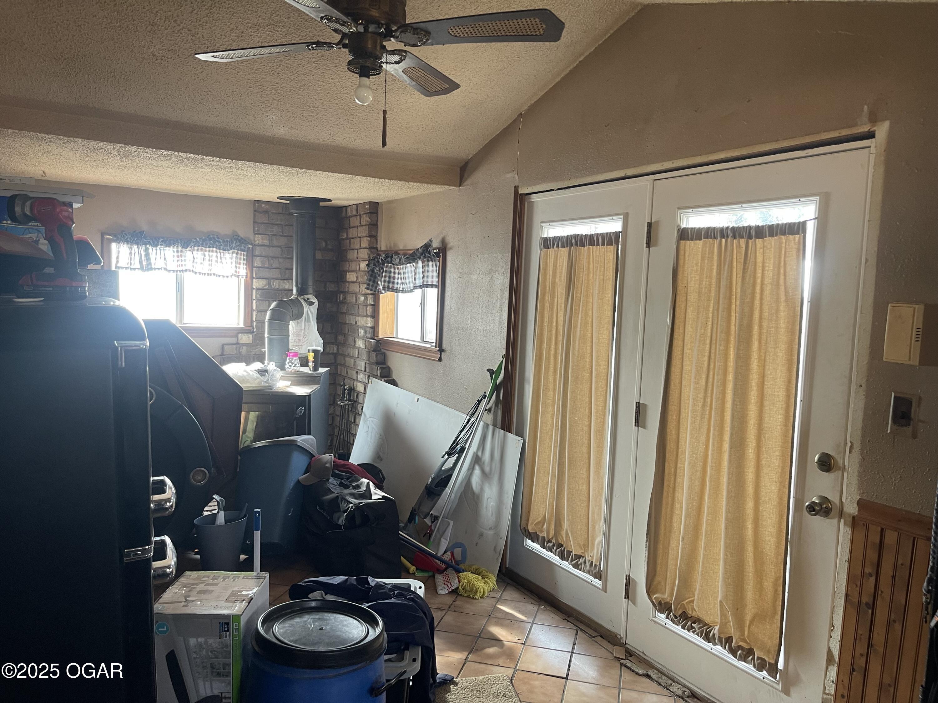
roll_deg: -3.6
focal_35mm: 25
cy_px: 352
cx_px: 469
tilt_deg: -4.4
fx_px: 677
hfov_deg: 69.4
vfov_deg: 54.9
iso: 160
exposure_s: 1/60
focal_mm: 5.1
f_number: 1.6
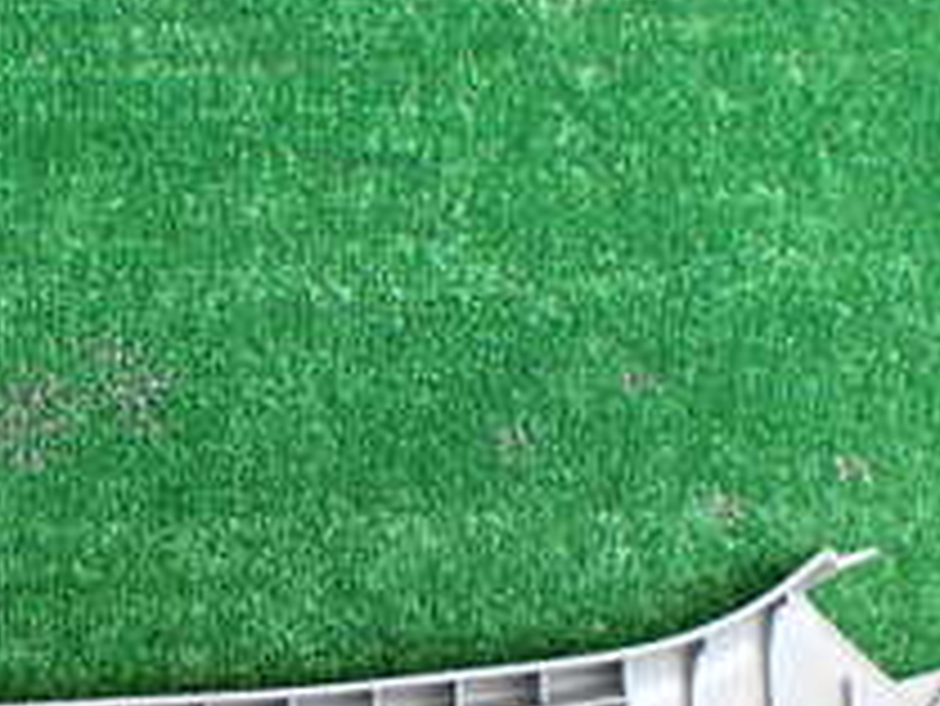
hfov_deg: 22.2
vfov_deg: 16.8
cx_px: 99
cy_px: 702
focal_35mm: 86
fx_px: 2337
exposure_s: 1/125
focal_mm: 5.4
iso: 320
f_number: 2.3
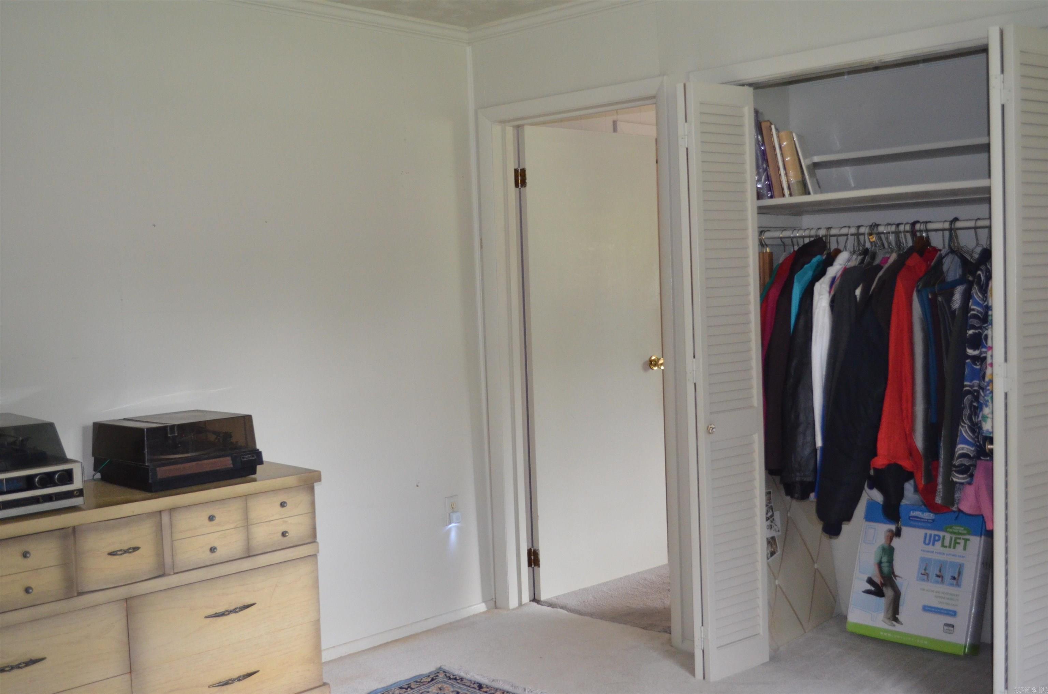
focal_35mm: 39
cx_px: 524
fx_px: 1133
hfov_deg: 49.6
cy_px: 347
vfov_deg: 34.1
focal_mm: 26
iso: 2000
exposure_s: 1/60
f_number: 4.2
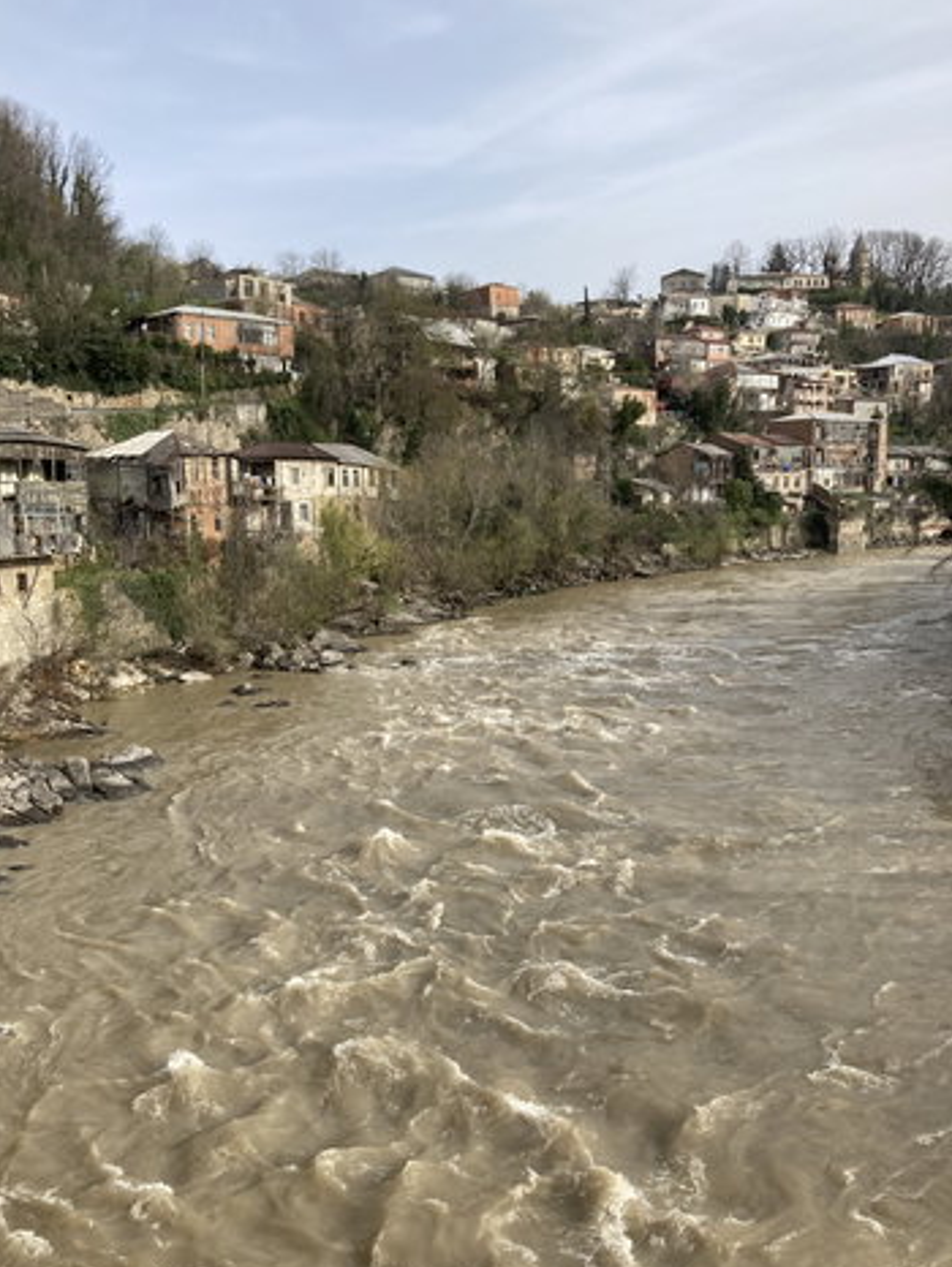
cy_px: 681
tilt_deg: -6.0
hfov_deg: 44.1
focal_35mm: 32
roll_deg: +0.9
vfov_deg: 56.7
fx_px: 1172
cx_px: 411
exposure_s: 1/1171
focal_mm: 3.99
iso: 20
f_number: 1.8
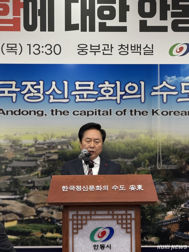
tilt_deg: +4.9
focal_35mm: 120
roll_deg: -0.1
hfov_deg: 12.3
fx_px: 874
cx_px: 94
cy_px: 126
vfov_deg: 16.4
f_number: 2.8
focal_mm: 15.66
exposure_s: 1/120
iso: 250
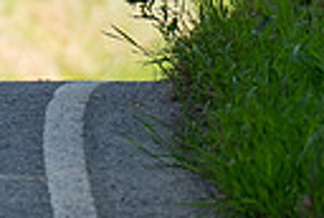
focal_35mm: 2315
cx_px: -246
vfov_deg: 0.6
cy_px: -94
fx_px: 20884
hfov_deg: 0.9
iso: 320
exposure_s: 1/1000
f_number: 3.5
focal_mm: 200
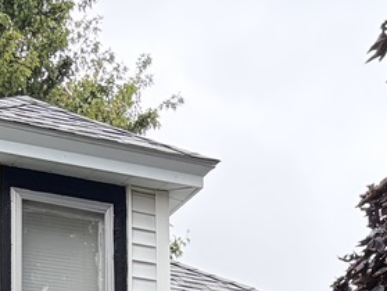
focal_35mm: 134
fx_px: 1500
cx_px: 150
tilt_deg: +4.1
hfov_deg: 14.7
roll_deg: +1.0
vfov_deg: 9.6
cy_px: 737
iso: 50
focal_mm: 5.96
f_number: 1.6
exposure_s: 1/1099
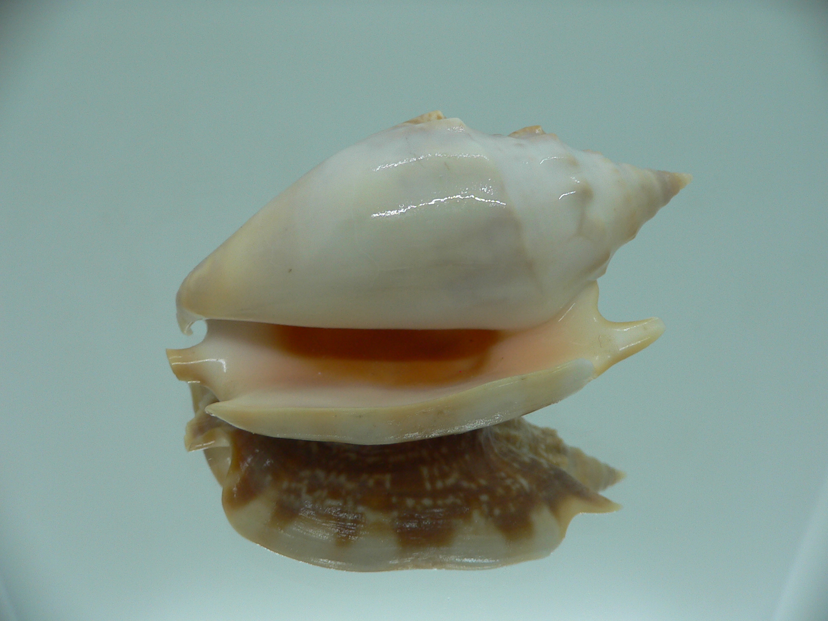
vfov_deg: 40.7
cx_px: 414
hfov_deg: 52.6
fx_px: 837
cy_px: 310
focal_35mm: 35
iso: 80
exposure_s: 1/60
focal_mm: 4.6
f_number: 2.8
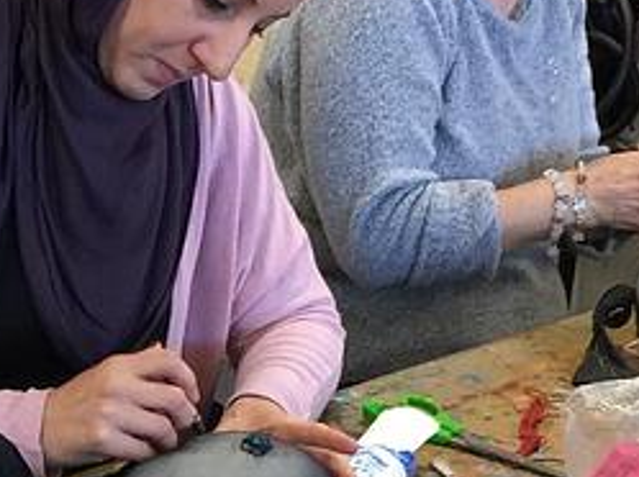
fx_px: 2581
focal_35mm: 140
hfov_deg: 13.6
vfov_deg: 10.4
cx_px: -185
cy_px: 541
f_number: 2.2
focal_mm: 4.15
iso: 50
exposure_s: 1/33
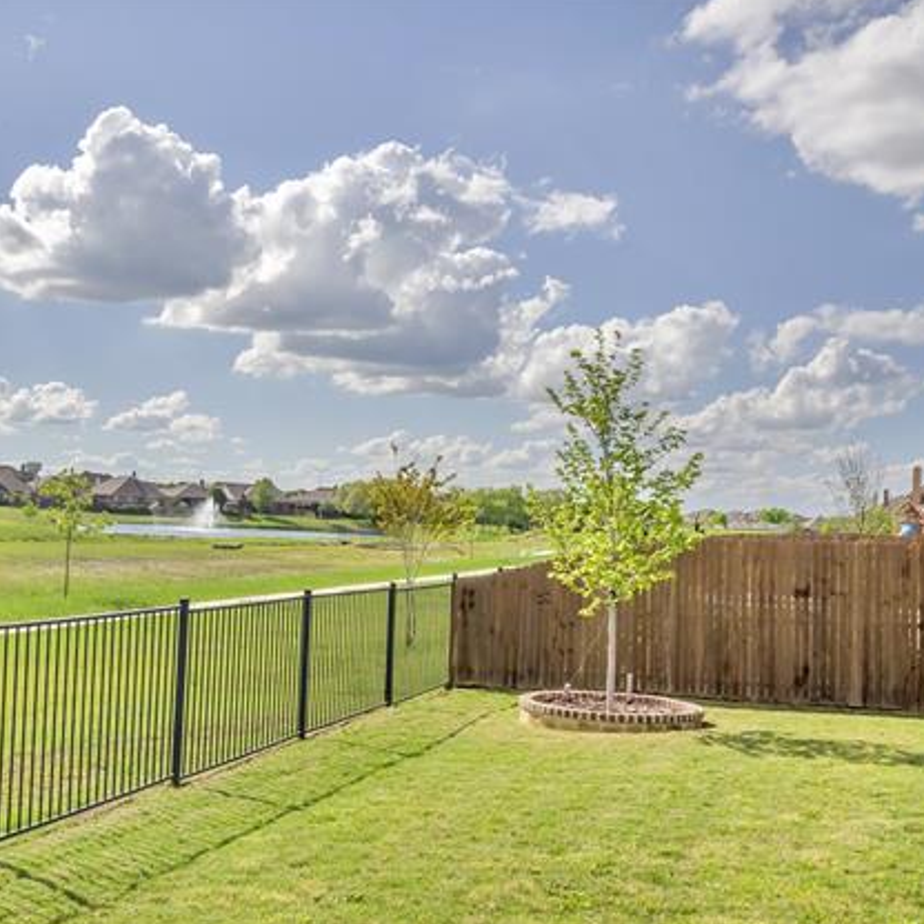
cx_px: 315
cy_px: 461
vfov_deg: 36.1
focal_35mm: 47
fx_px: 1419
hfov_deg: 35.7
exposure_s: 1/4000
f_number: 4
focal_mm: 24
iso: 200
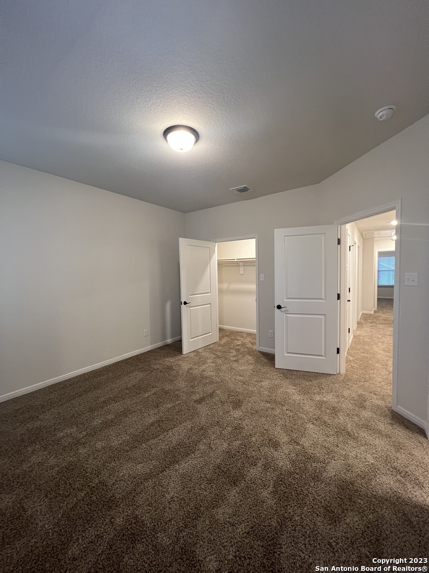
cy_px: 286
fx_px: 215
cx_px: 214
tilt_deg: -3.4
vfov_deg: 106.2
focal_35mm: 13
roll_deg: +0.8
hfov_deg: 89.9
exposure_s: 1/60
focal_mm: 1.57
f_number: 1.8
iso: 500
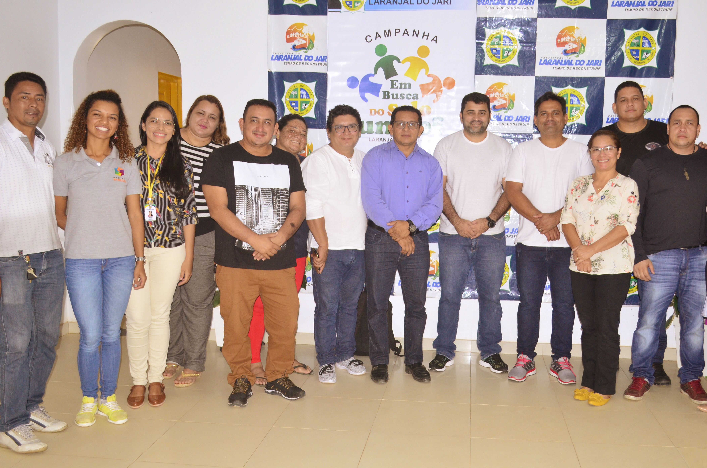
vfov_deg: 37.7
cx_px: 394
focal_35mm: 35
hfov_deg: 54.4
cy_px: 225
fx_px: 686
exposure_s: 1/60
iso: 1000
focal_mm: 20
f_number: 5
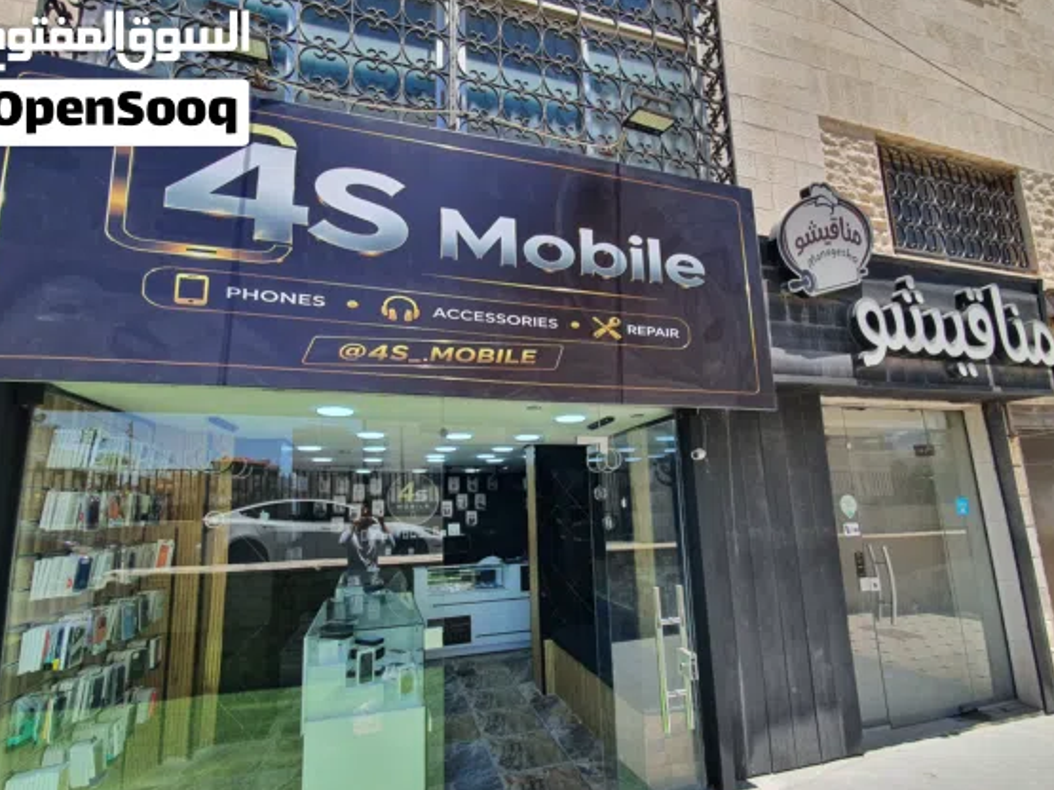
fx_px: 457
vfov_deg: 81.6
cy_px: 420
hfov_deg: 98.2
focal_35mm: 15
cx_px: 536
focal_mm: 1.8
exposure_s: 1/420
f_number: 2.2
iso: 50
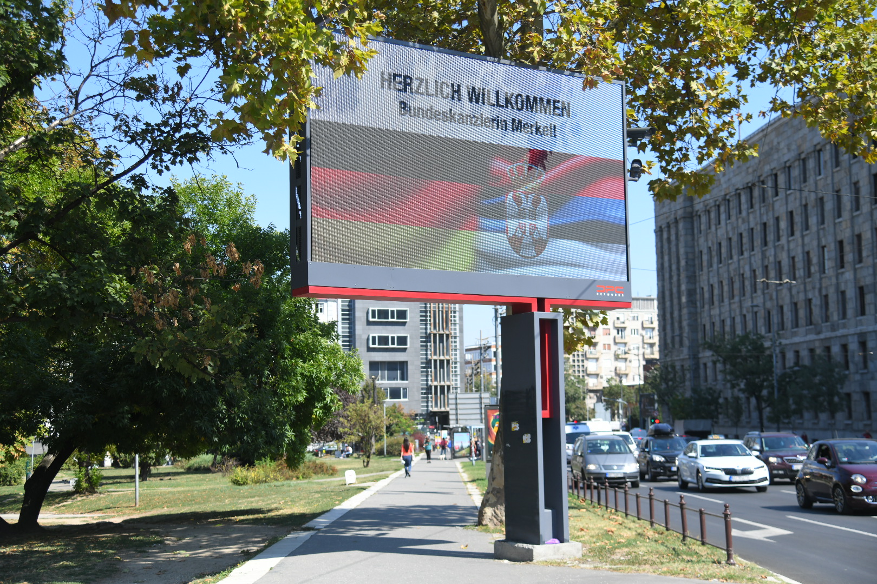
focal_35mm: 48
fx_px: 1169
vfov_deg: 28.1
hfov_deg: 41.1
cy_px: 292
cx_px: 438
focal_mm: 48
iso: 400
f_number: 4
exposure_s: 1/2000
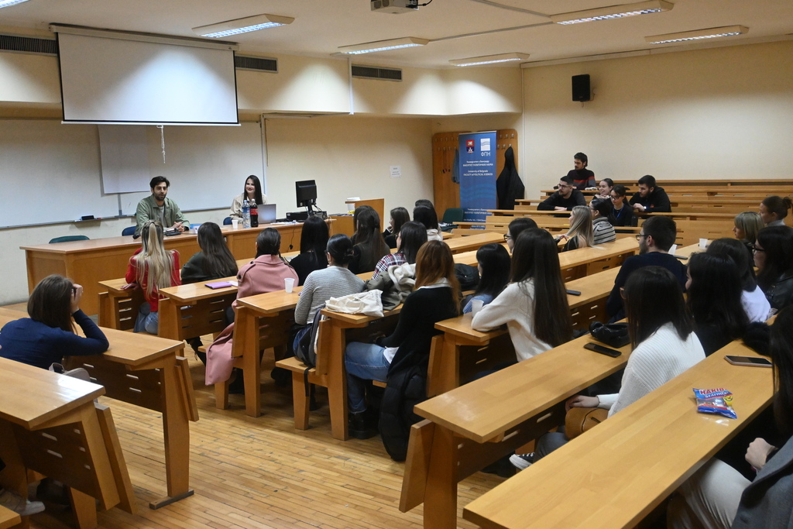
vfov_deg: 36.2
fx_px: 810
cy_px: 264
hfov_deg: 52.2
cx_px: 396
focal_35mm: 37
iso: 3200
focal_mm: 24.5
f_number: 4.2
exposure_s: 1/125
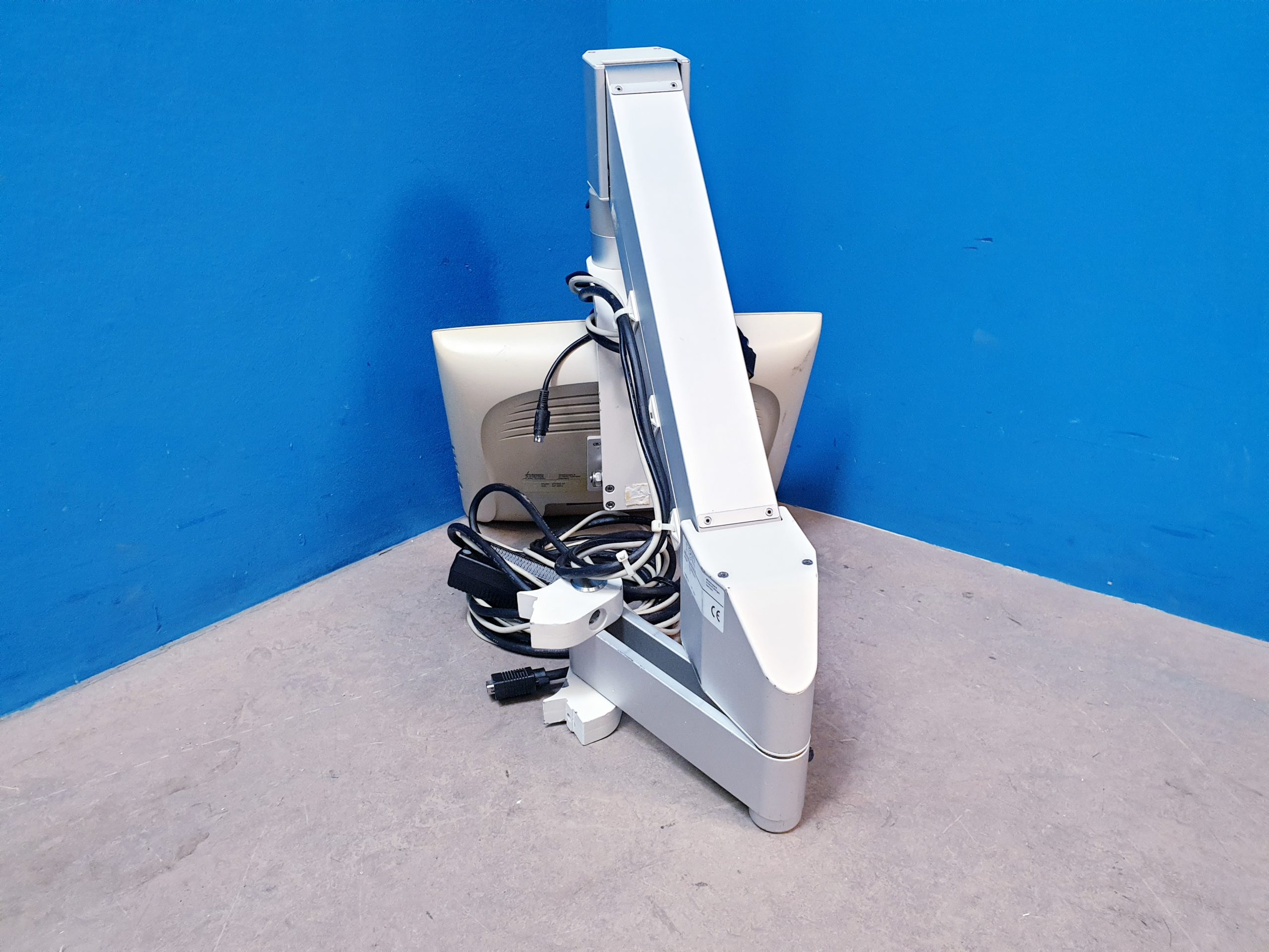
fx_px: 953
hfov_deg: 67.3
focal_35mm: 26
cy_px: 476
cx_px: 634
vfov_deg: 53.1
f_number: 2.4
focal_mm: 4.3
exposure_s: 1/50
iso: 320
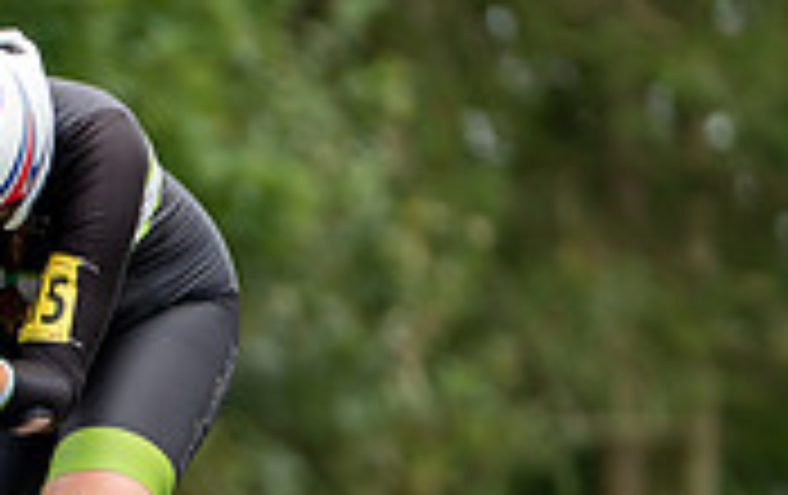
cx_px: -68
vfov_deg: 2.3
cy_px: 533
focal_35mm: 573
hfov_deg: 3.7
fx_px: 12325
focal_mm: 170
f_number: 2.8
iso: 1250
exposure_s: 1/1250
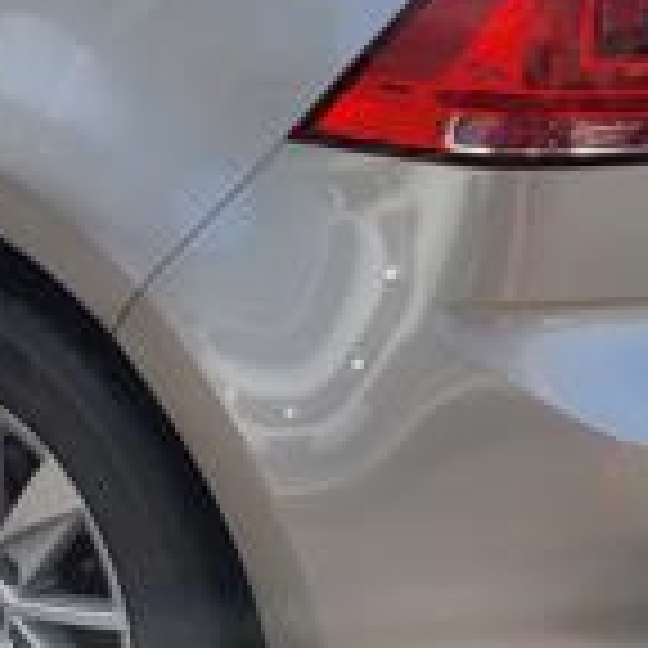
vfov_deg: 16.9
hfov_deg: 16.8
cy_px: 81
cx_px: 76
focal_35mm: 102
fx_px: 2160
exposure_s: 1/2775
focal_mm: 5.4
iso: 40
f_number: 1.8
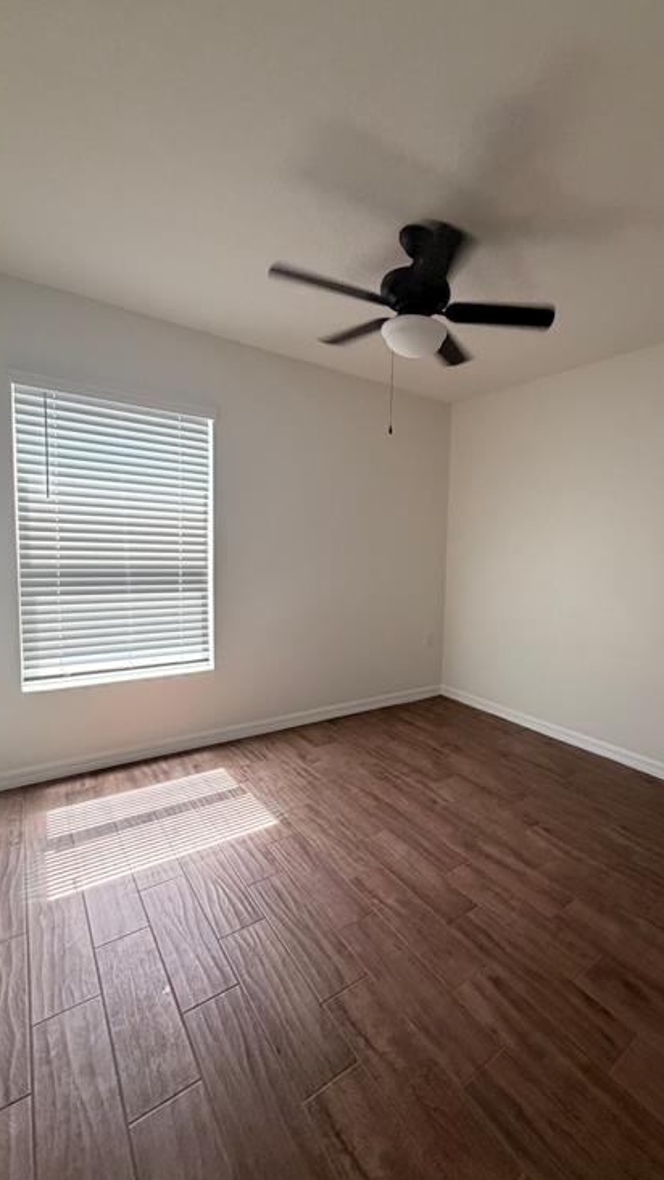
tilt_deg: -5.2
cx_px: 446
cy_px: 593
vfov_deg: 99.4
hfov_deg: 65.2
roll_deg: -2.1
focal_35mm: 16
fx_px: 501
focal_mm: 2.22
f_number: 2.2
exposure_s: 1/120
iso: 250
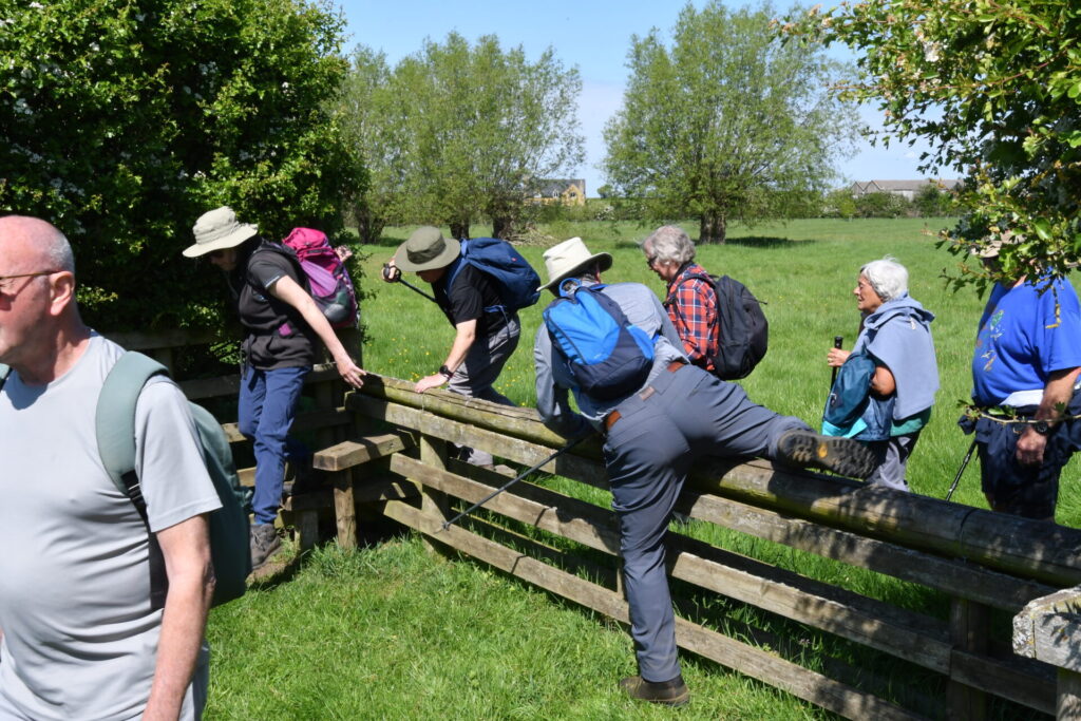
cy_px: 360
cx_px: 540
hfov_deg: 49.5
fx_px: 1171
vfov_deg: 34.2
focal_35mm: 39
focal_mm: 26
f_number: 11
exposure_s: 1/160
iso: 400
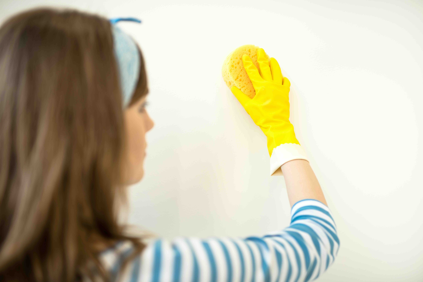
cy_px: 141
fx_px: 411
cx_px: 212
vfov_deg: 37.9
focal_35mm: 35
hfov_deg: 54.4
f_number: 2
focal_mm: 35
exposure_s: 1/125
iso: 100
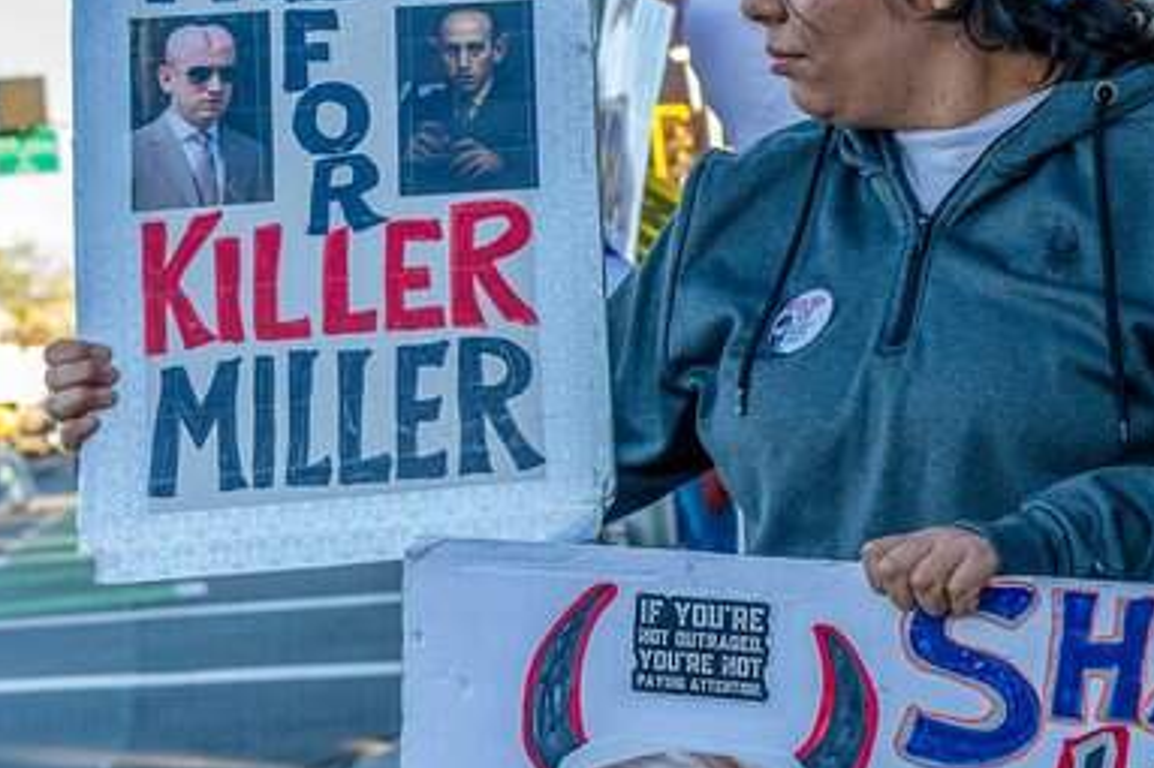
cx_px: 1196
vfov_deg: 14.3
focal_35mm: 96
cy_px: 443
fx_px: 3062
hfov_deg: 20.5
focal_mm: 30.5
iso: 250
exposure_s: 1/250
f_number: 4
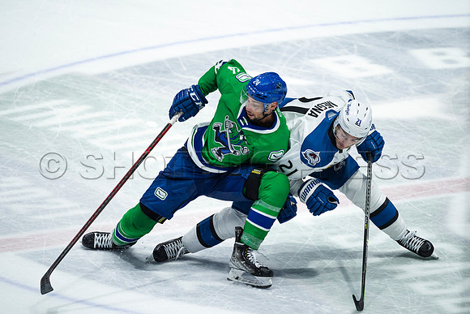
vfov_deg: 2.3
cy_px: 157
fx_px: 7835
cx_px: 235
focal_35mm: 600
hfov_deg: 3.4
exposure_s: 1/1000
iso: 1600
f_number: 4
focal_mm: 600
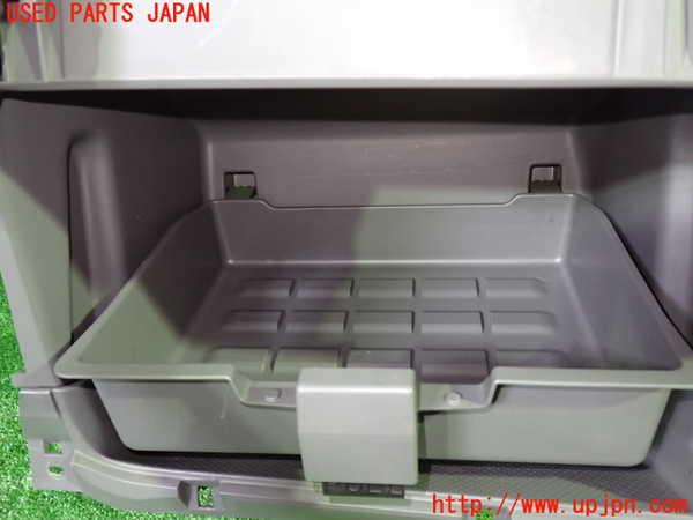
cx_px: 346
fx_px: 601
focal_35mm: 30
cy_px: 260
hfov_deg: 60.0
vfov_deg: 46.8
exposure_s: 1/25
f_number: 2.3
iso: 800
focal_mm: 5.4
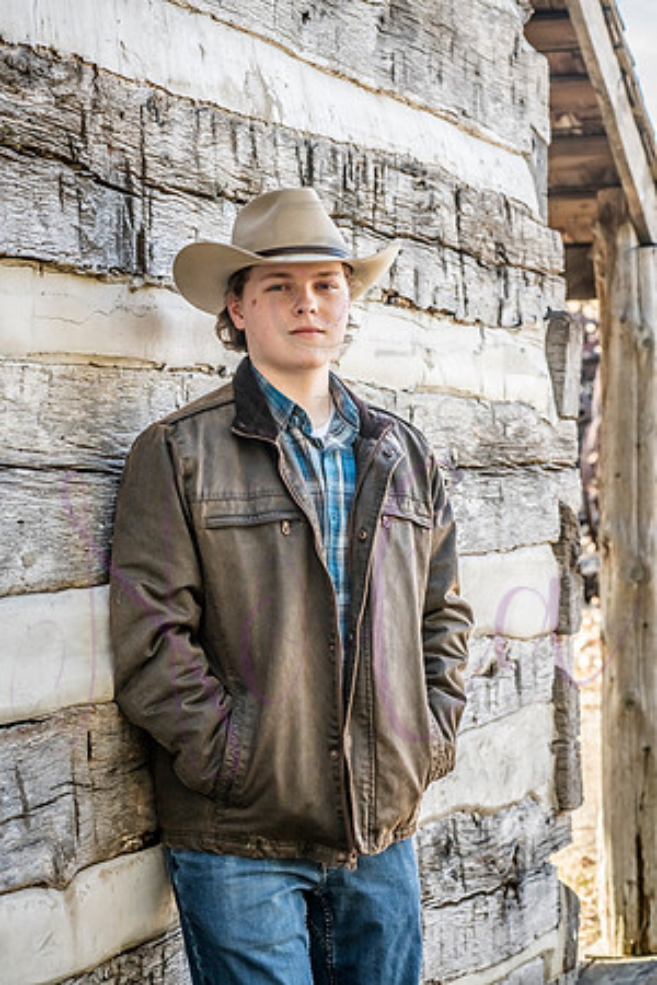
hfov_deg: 13.7
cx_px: 328
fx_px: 2737
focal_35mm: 100
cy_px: 492
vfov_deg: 20.4
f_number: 8
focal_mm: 100
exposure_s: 1/500
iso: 800
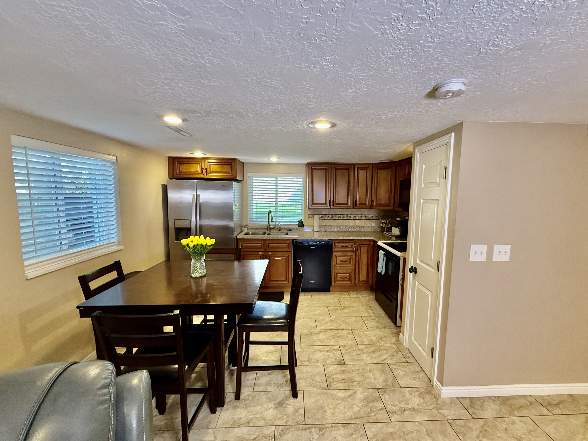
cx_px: 309
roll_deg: -1.3
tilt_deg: -1.1
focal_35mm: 15
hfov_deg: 98.1
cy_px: 222
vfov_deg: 81.7
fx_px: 255
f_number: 2.2
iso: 500
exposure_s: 1/120
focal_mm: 2.22
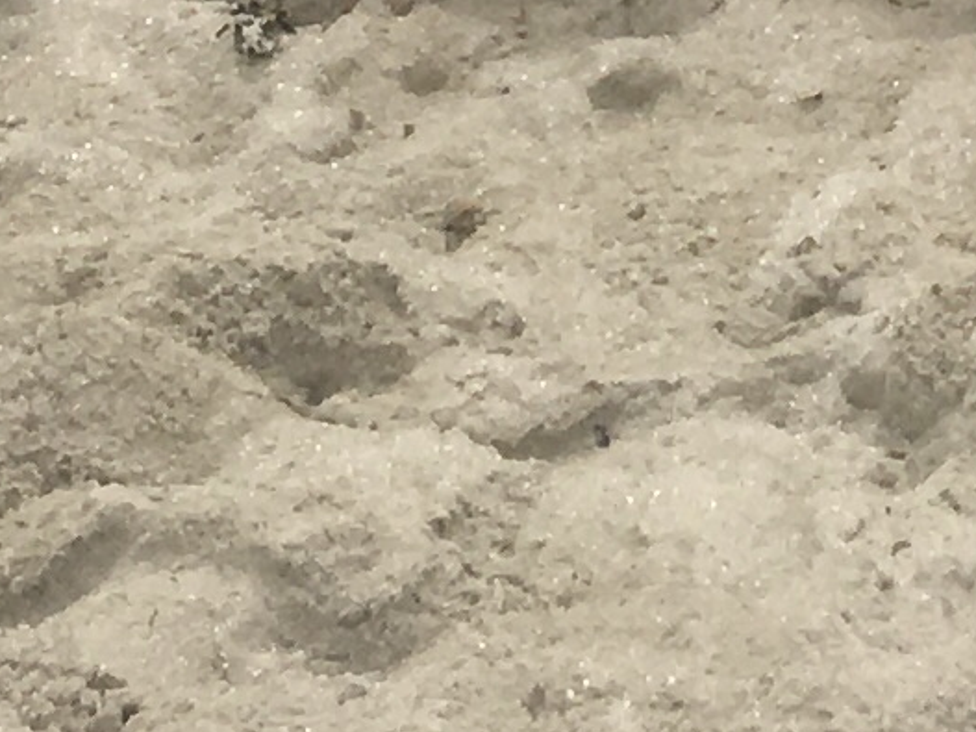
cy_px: -1898
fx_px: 6258
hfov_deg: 8.8
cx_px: 1150
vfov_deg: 5.9
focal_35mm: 222
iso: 25
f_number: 2.2
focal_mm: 4.15
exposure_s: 1/2959
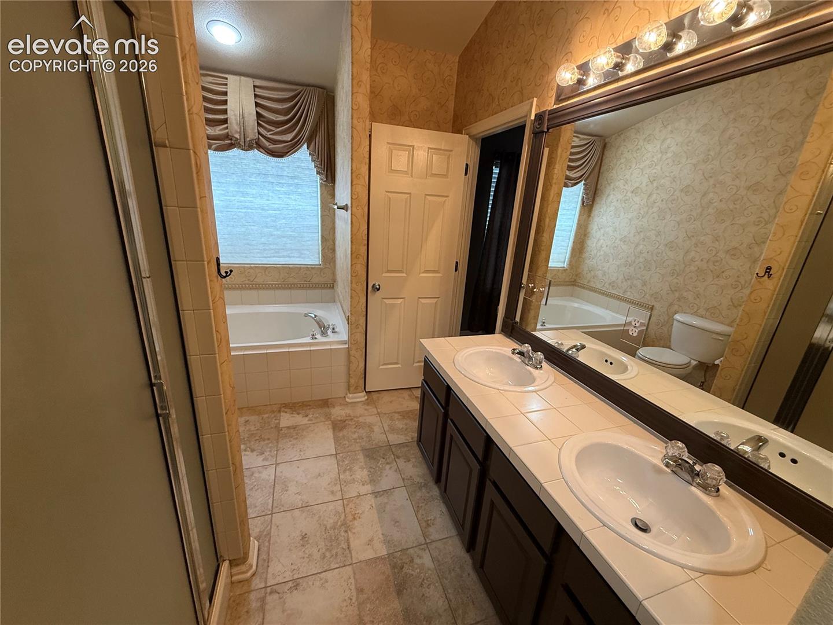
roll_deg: -3.9
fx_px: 337
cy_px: 312
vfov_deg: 85.7
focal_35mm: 14
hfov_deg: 102.1
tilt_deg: -17.0
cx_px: 416
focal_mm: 2.22
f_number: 2.2
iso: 160
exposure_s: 1/60
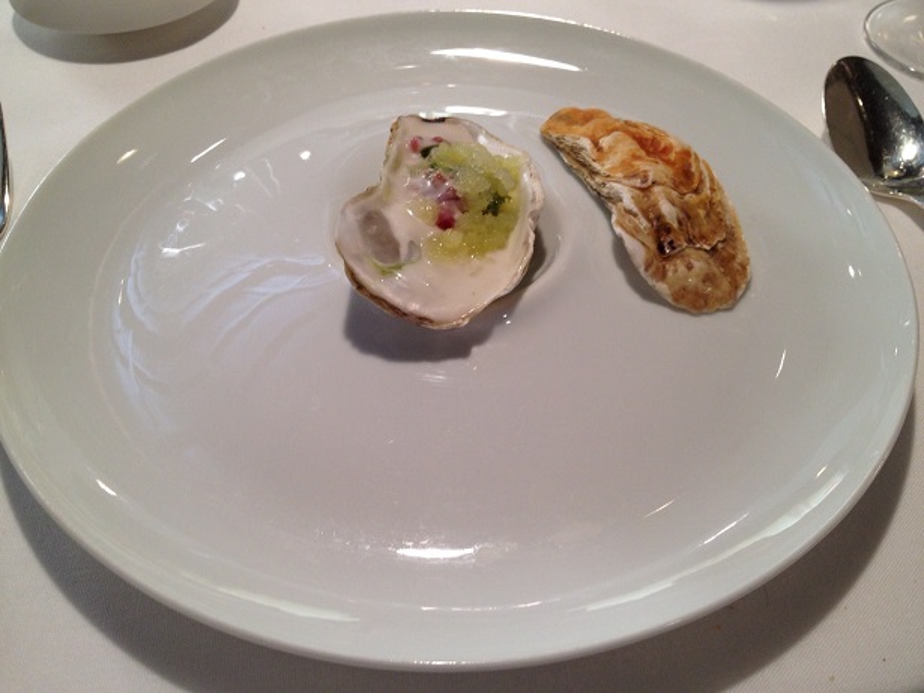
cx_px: 462
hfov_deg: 52.6
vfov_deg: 40.7
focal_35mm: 35
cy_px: 346
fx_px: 934
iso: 100
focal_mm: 4.28
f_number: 2.4
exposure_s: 1/20
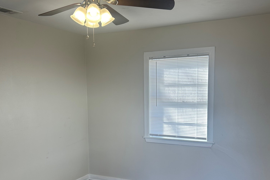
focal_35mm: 37
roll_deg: +0.1
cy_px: 119
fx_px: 277
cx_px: 138
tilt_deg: -4.9
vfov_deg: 35.6
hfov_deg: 51.9
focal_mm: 5.7
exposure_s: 1/161
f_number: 1.5
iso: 40
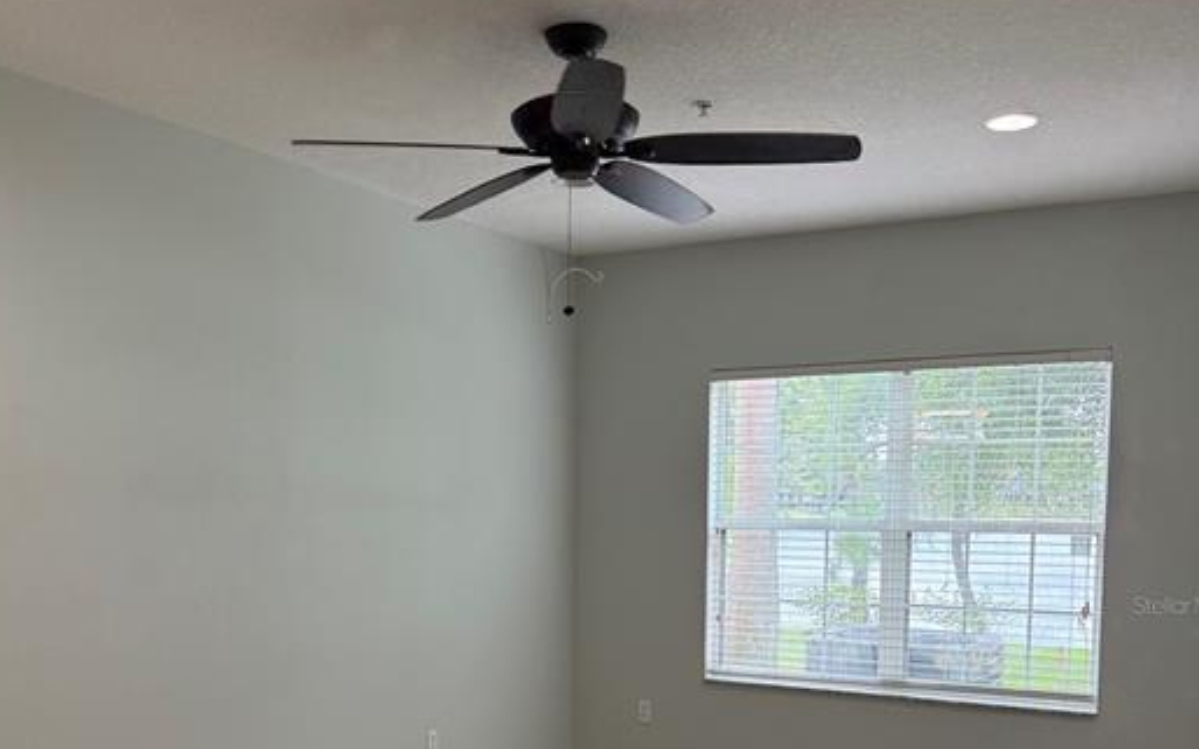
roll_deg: +0.0
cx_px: 567
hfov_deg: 51.5
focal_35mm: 38
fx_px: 1241
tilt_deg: -4.4
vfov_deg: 32.6
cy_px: 604
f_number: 1.78
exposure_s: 1/182
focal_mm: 6.76
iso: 200
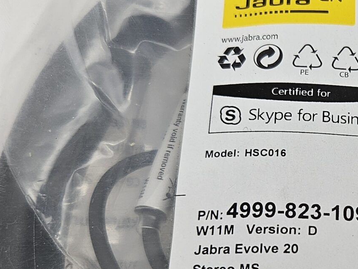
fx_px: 714
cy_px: 180
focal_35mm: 69
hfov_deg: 26.5
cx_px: 367
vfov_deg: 21.2
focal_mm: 5.4
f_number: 1.8
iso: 25
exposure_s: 1/133
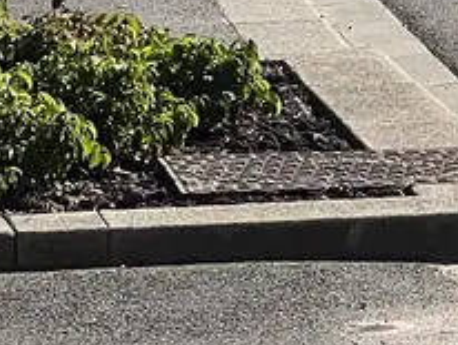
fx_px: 6332
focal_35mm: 478
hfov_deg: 4.1
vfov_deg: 3.1
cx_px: 1067
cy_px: -443
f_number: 2.8
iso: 32
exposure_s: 1/1130
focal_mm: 9
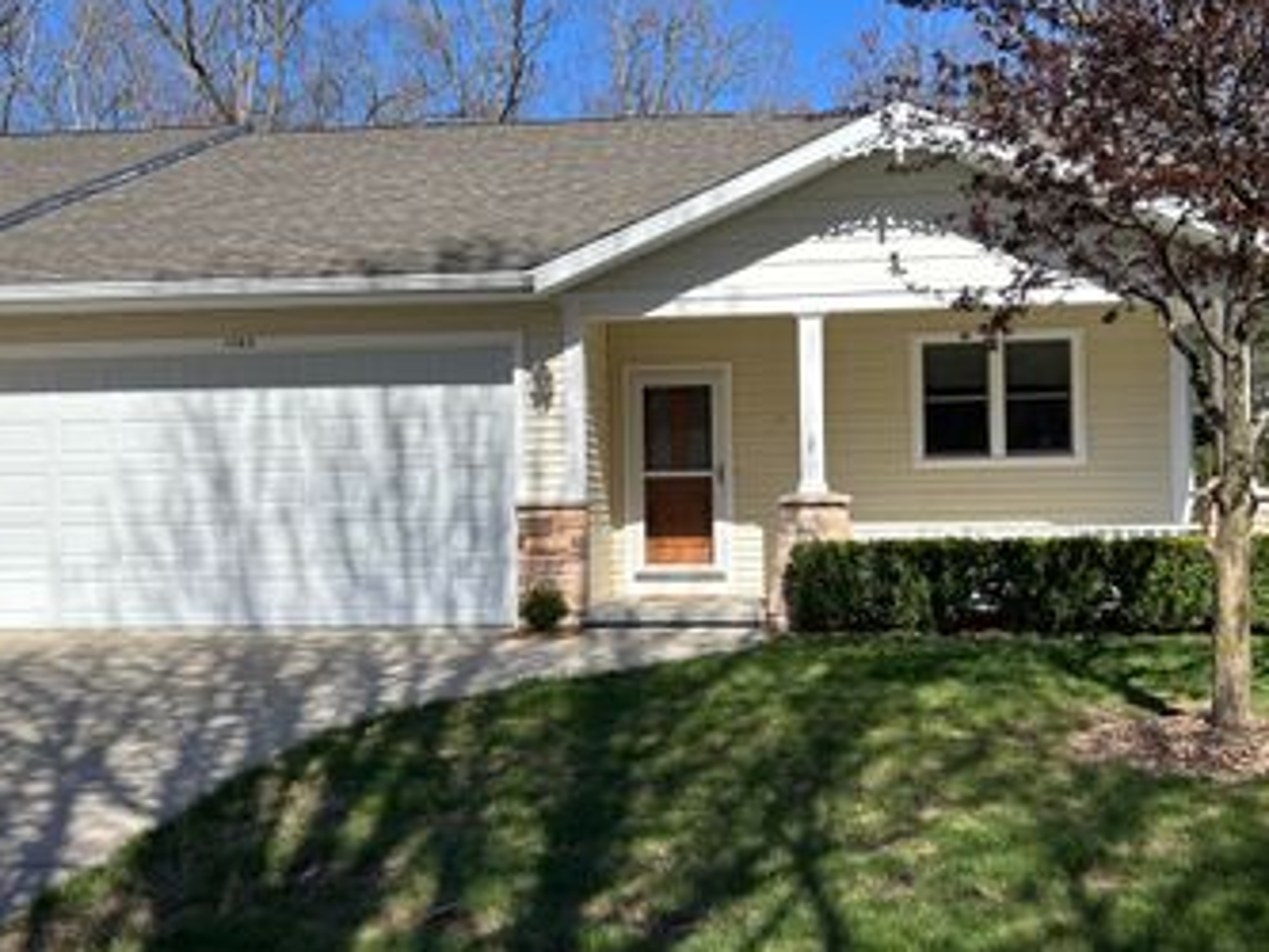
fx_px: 1430
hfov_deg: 47.8
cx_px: 648
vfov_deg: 36.8
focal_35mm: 39
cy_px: 459
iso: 50
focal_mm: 5.7
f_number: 1.5
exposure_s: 1/3831
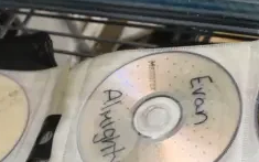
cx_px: 165
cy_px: 188
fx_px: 588
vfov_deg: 15.2
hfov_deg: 24.7
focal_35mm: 83
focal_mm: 21
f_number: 5.6
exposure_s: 1/125
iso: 6400
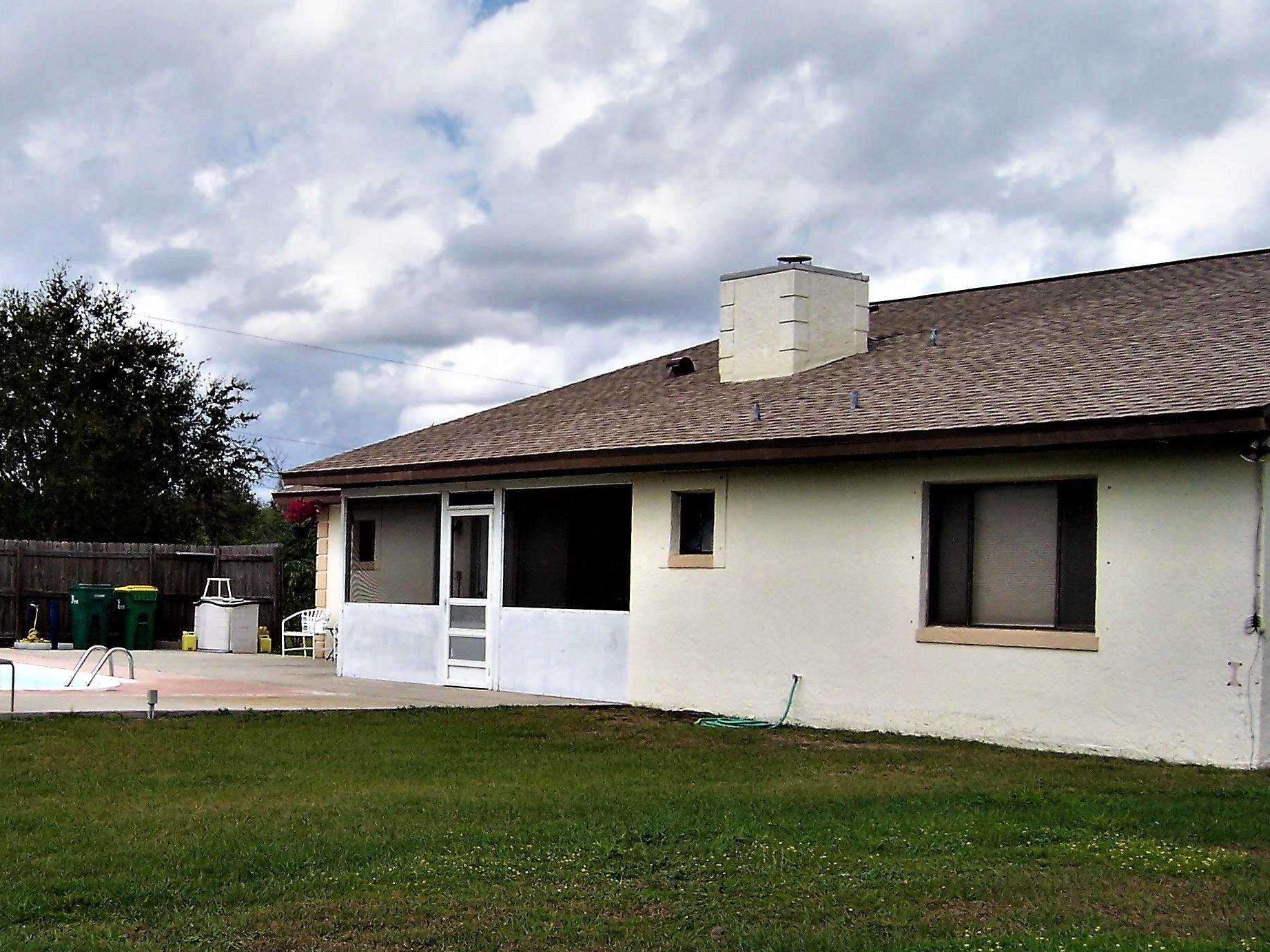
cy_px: 555
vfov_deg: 29.1
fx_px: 1834
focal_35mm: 50
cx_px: 410
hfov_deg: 37.7
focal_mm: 6
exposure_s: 1/500
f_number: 4.8
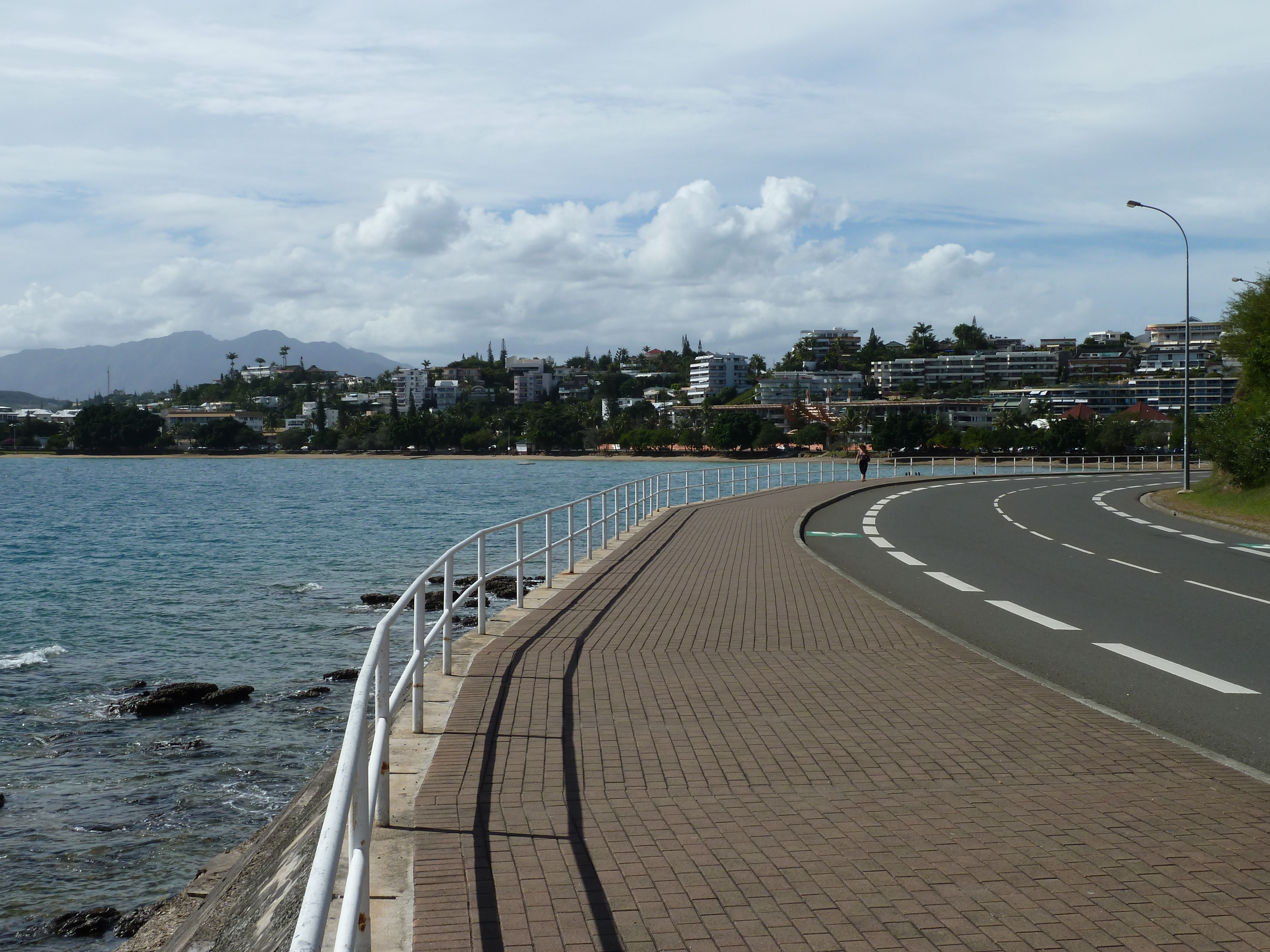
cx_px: 635
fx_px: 1761
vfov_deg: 30.3
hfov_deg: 39.7
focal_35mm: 48
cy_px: 476
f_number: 5.6
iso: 80
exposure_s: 1/500
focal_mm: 7.9
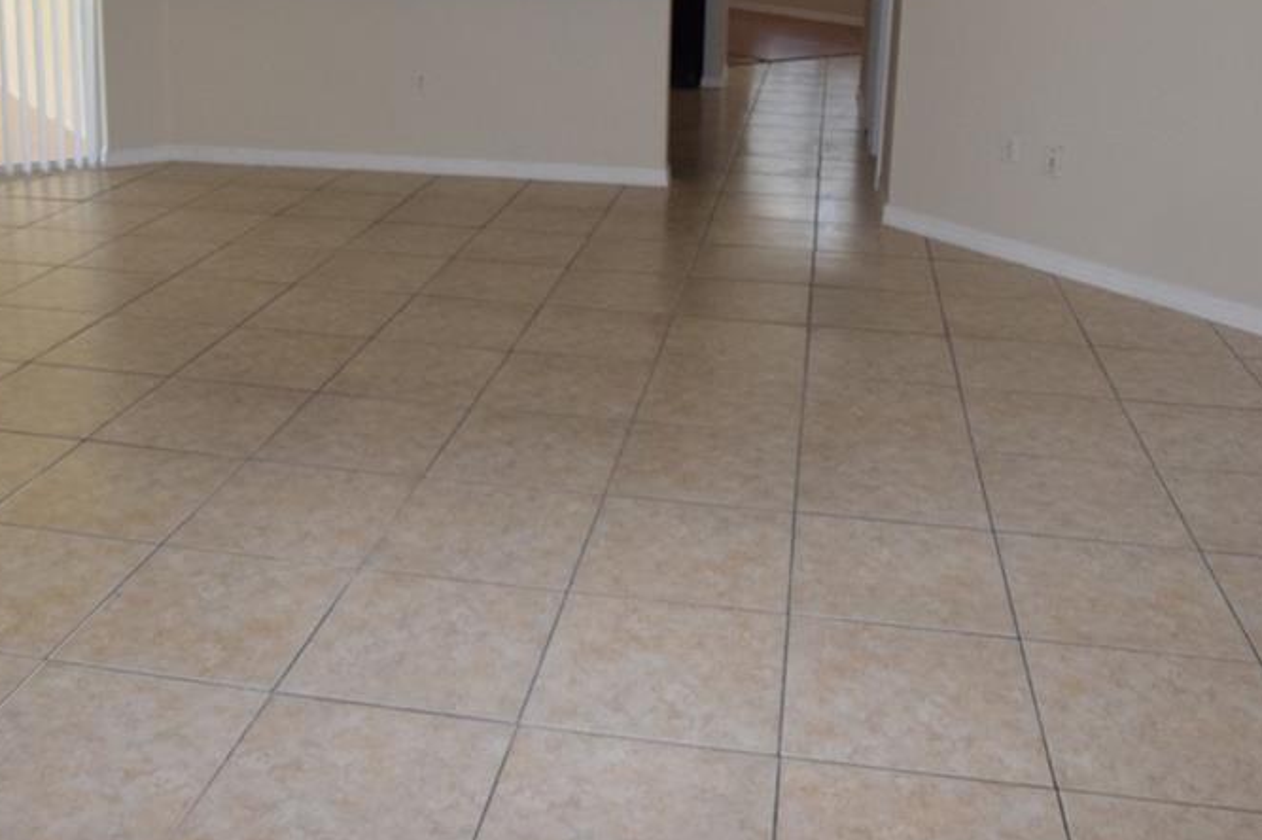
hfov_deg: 53.1
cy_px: 140
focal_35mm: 36
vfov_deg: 35.4
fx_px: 1261
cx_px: 607
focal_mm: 10
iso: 560
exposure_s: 1/125
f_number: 5.6
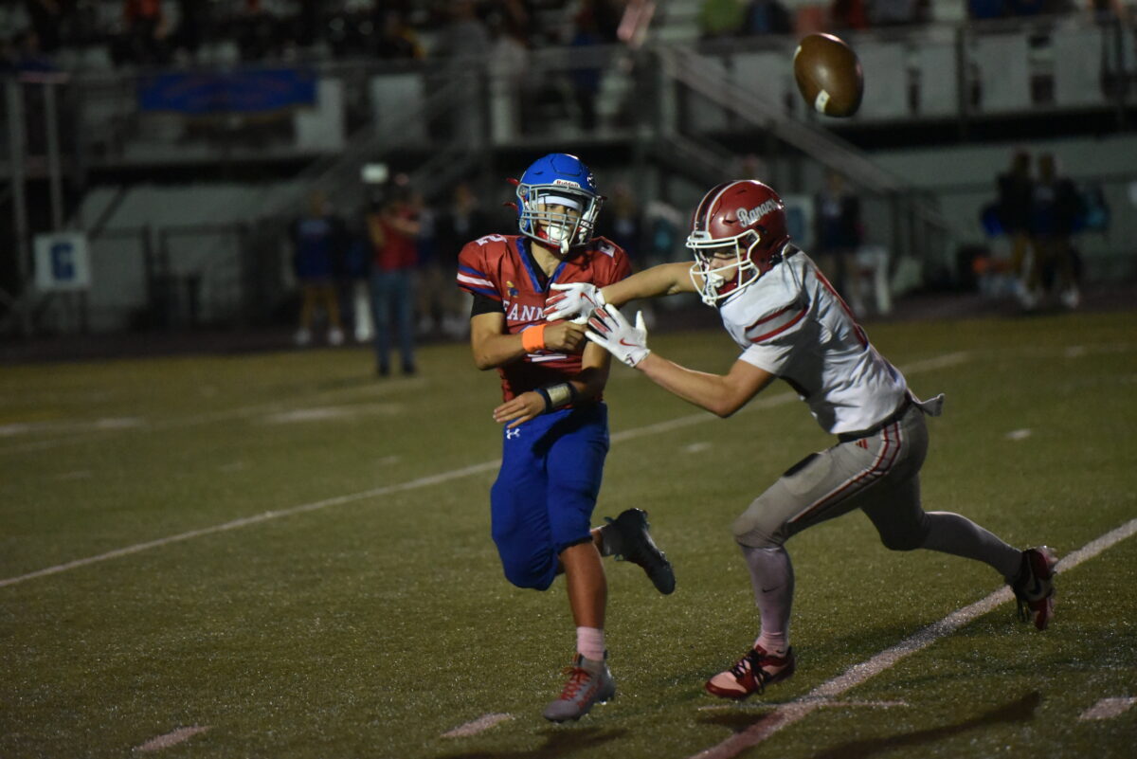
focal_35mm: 200
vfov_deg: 6.9
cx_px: 568
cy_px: 380
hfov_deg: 10.3
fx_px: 6319
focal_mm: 200
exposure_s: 1/3200
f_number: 3.2
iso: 12800
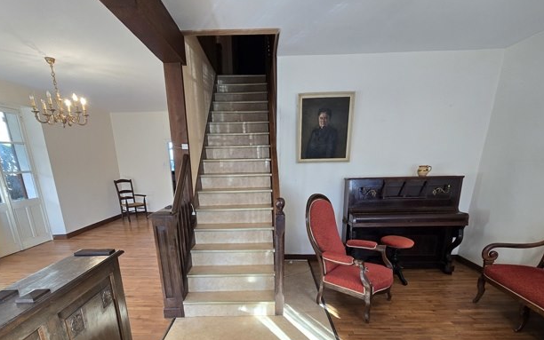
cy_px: 261
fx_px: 267
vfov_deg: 60.9
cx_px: 262
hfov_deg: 91.0
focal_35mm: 18
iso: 125
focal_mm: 2.2
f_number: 2.2
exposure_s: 1/50
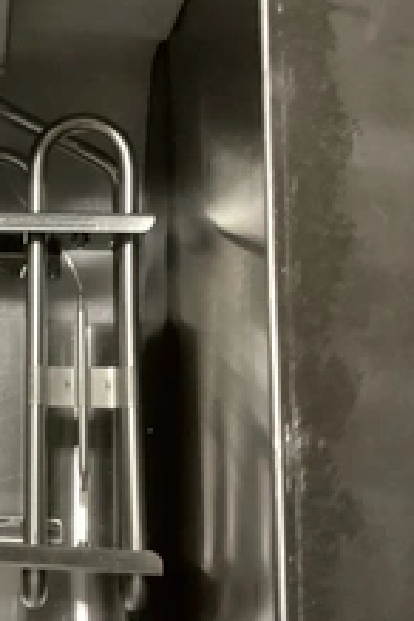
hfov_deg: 21.2
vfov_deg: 33.9
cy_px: 272
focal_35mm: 59
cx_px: -96
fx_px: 1018
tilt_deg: -75.7
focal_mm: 3.3
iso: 500
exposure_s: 1/30
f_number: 2.4
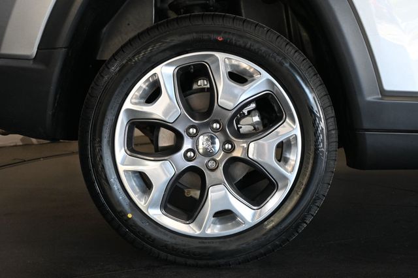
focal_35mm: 54
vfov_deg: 25.0
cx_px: 209
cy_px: 139
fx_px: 627
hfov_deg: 36.9
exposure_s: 1/125
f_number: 5.3
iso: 1600
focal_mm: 36
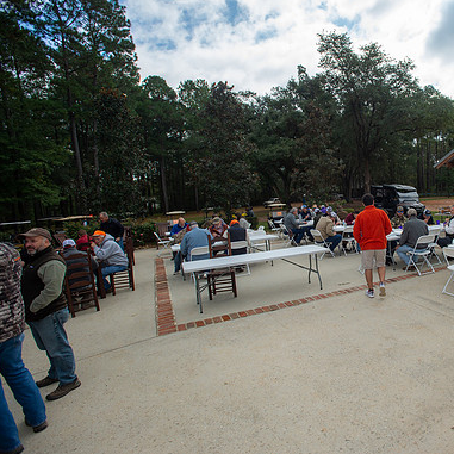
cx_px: 342
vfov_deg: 69.6
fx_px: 326
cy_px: 225
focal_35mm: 22
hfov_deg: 65.3
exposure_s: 1/1250
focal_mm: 17
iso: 200
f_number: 4.5
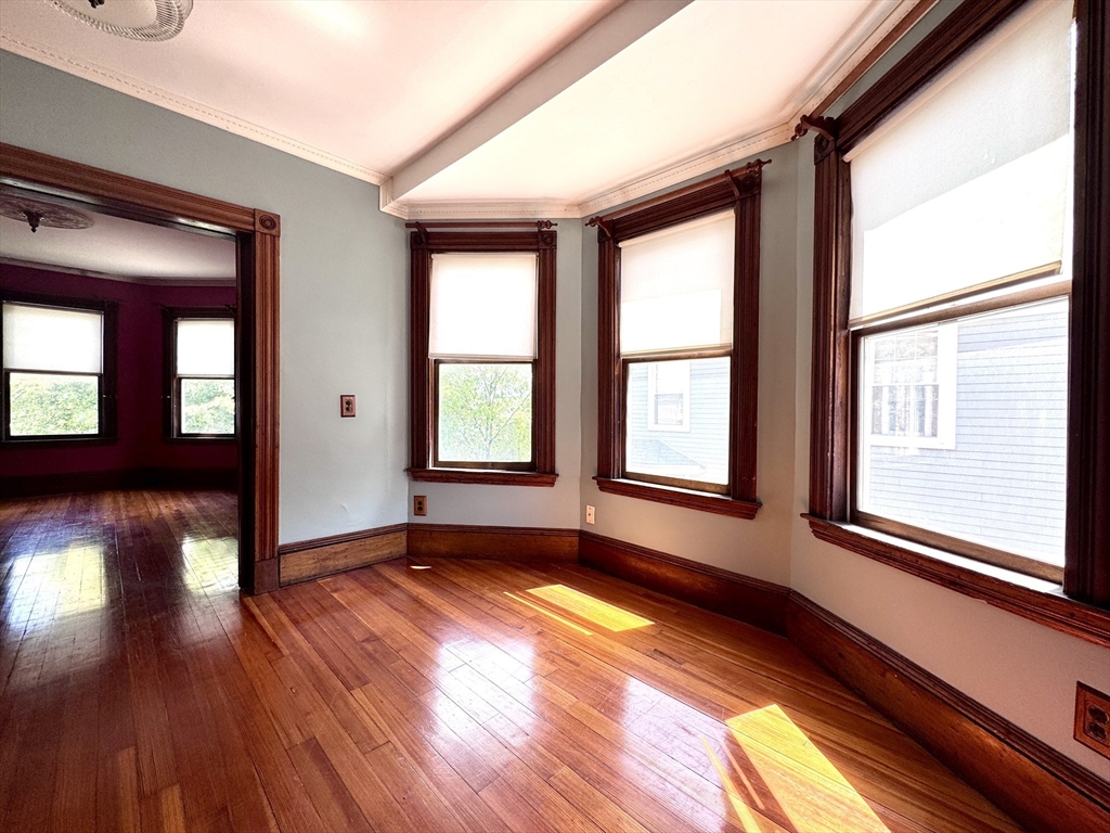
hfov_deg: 102.1
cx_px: 555
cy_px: 416
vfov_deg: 85.7
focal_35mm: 14
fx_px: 449
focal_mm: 2.22
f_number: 2.2
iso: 40
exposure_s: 1/131
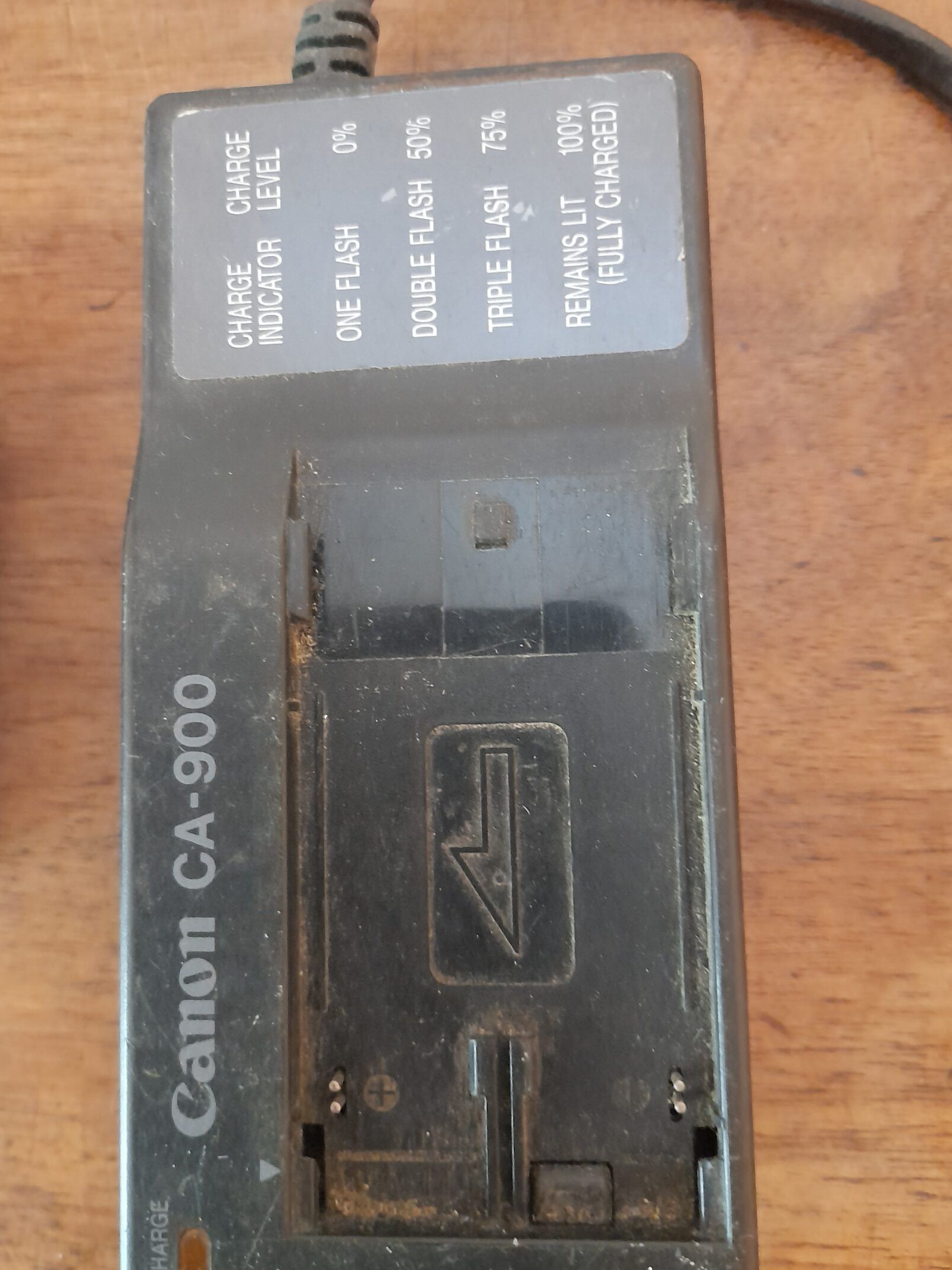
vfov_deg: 60.0
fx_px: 1100
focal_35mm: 30
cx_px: 446
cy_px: 622
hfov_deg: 46.8
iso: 1250
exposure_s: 1/20
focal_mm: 4.6
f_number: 2
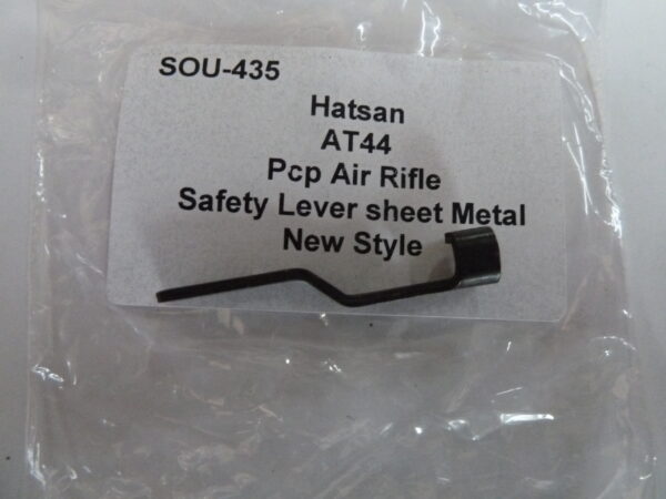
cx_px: 333
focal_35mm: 25
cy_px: 250
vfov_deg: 54.9
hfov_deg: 69.4
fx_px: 481
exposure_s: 1/50
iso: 800
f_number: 3.3
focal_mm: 4.1
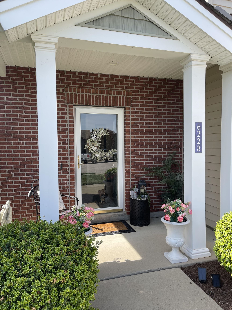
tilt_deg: -1.4
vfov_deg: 69.4
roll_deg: +1.2
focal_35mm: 25
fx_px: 223
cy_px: 155
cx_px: 116
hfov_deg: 54.9
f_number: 1.6
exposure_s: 1/1098
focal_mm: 5.1
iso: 32
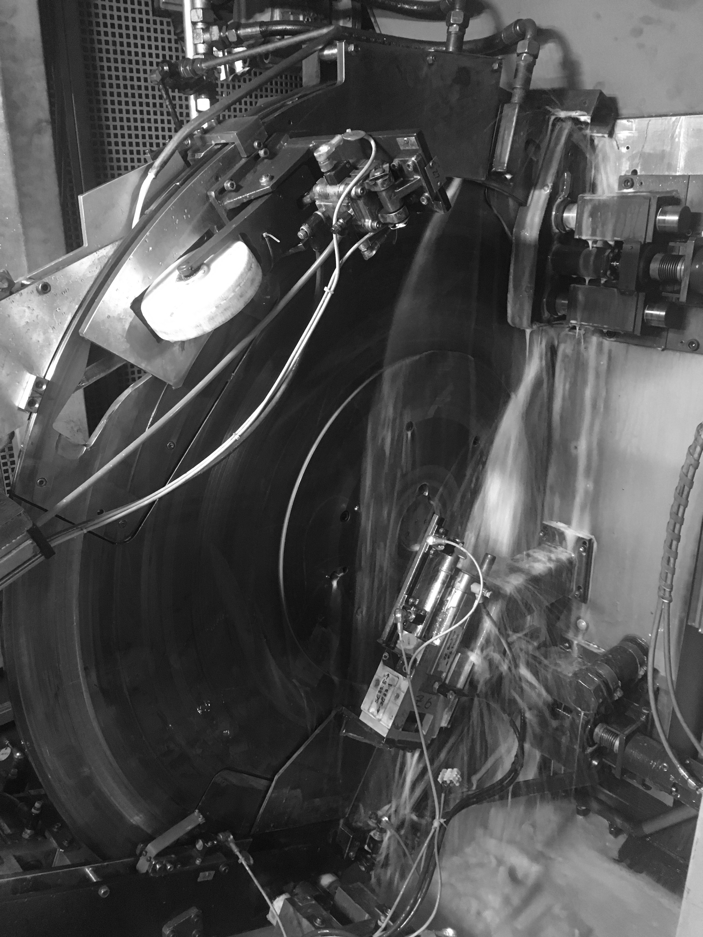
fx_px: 785
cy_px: 468
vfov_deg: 61.7
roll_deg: +0.9
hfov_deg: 48.2
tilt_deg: -23.2
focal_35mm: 29
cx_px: 352
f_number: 2.2
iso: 400
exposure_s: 1/17
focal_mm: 4.15
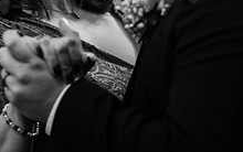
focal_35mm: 228
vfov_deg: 5.7
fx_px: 1511
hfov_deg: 9.2
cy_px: -33
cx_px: 30
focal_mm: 85
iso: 2500
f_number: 1.4
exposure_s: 1/250
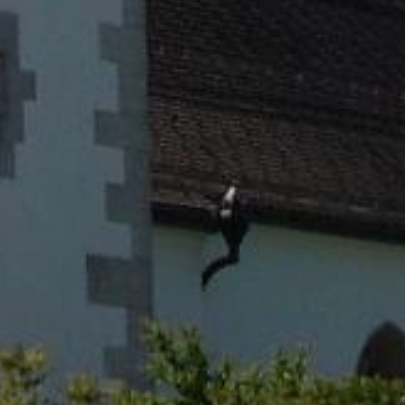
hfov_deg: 5.8
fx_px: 3984
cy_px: -637
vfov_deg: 5.6
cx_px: -175
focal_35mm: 301
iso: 80
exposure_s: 1/640
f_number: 4.3
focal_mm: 5.8
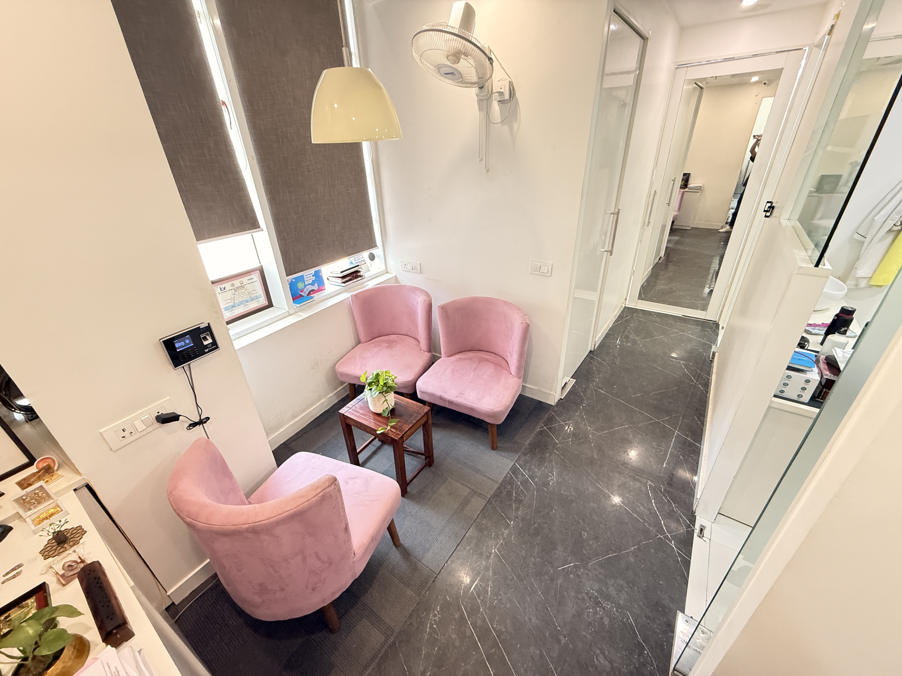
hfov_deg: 102.1
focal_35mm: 14
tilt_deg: -27.9
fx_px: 365
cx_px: 451
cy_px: 338
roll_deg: +2.8
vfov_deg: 85.7
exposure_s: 1/50
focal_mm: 2.22
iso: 500
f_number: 2.2
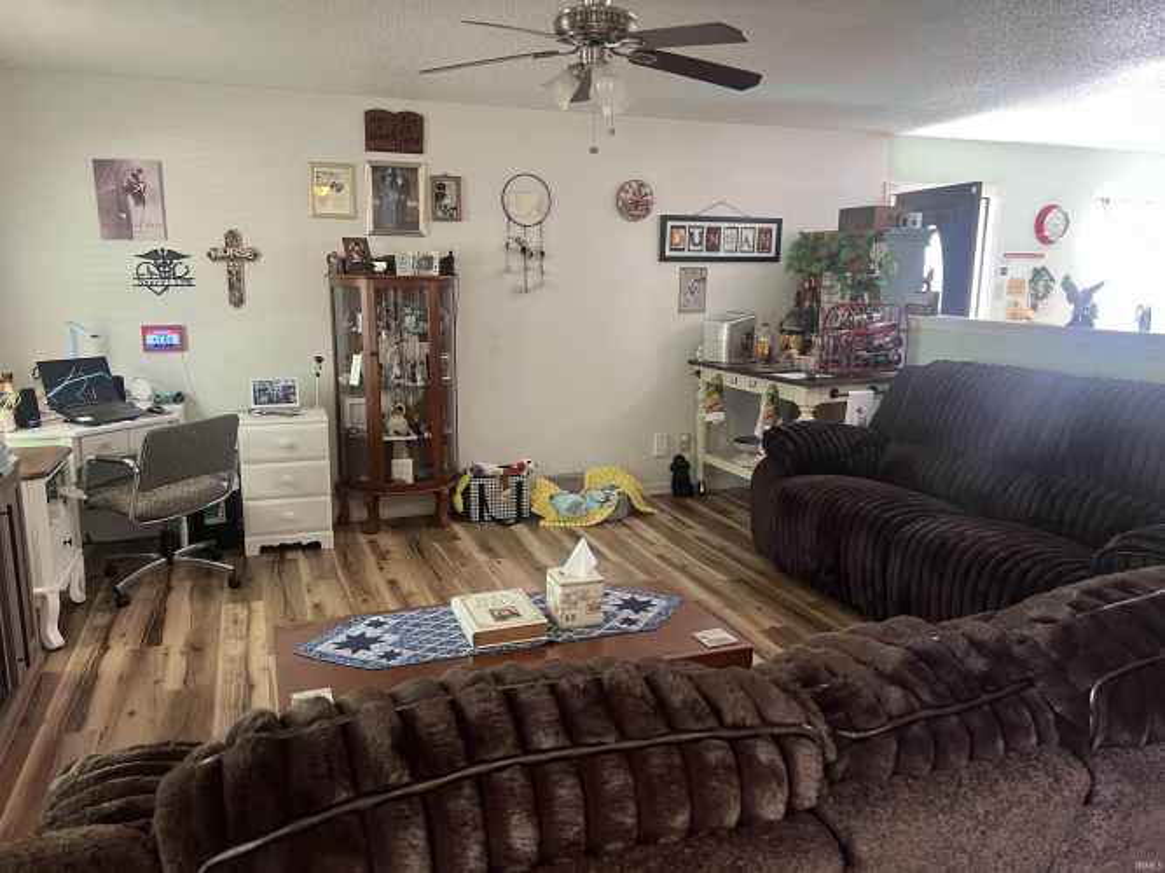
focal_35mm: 26
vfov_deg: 53.0
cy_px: 436
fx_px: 875
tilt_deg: -12.0
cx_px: 582
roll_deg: -0.6
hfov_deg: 67.3
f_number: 1.5
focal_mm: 5.7
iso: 250
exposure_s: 1/60
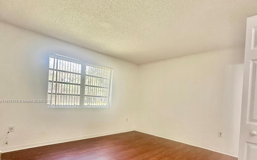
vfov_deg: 58.8
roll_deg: -4.1
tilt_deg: +0.5
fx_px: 140
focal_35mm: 20
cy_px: 101
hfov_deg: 85.1
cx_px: 129
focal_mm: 2.22
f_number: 2.2
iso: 160
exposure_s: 1/60
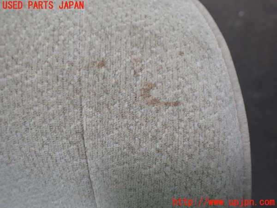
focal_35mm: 30
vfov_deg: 46.8
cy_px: 104
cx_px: 138
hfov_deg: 60.0
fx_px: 240
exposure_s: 1/125
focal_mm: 5.4
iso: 200
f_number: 2.3
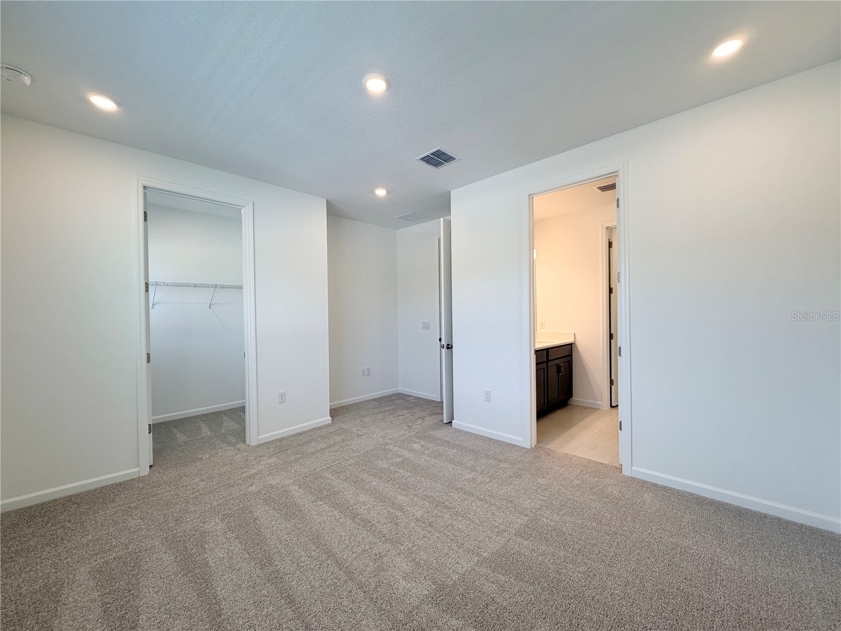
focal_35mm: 14
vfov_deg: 85.7
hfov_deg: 102.1
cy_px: 316
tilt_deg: -0.6
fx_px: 340
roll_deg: +1.1
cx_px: 420
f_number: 2.2
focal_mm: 2.22
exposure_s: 1/120
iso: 80
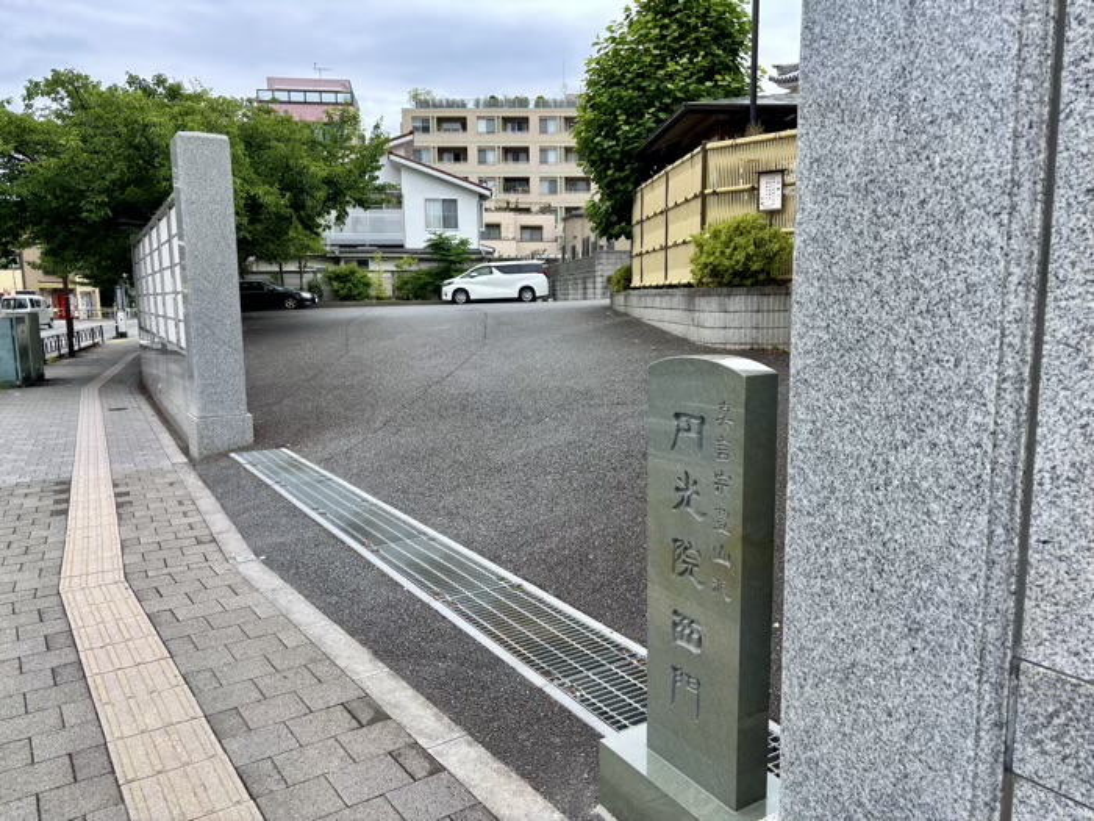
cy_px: 410
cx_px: 547
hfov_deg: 67.3
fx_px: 822
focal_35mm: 26
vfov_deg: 53.1
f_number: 1.6
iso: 50
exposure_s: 1/851
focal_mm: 5.96
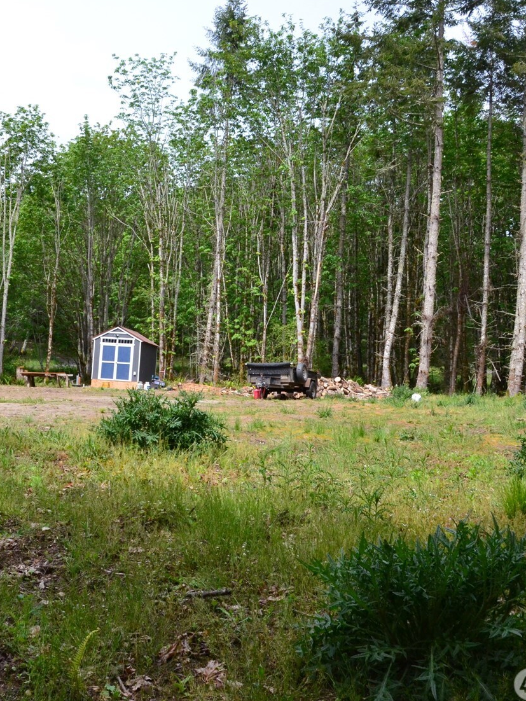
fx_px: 810
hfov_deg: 35.1
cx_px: 128
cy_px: 350
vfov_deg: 46.8
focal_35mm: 40
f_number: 13
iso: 1600
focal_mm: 18
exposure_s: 1/800
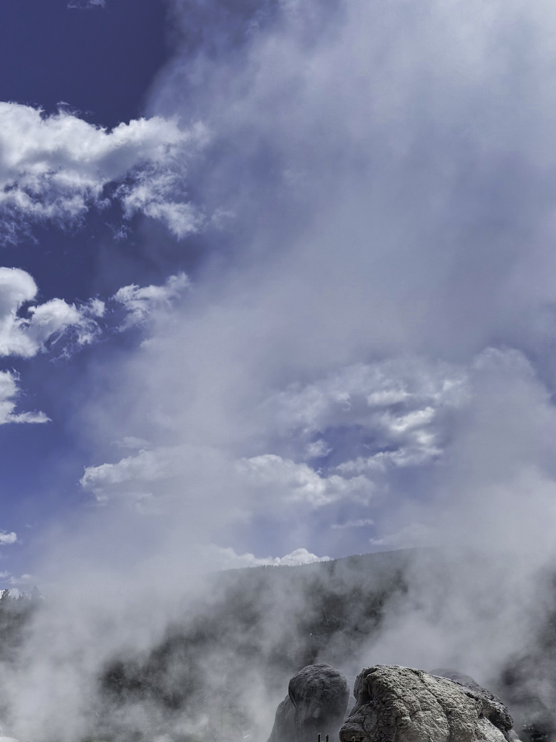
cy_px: 668
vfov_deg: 33.7
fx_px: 1157
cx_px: 156
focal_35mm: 54
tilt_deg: +2.0
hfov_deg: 26.8
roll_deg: +1.5
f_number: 1.78
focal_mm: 6.76
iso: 80
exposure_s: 1/11905
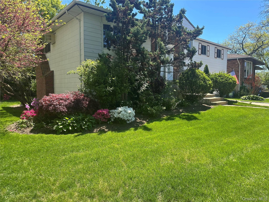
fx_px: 187
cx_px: 134
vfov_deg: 56.8
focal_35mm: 24
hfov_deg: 71.6
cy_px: 101
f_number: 1.78
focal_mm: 6.86
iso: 80
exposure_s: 1/1212
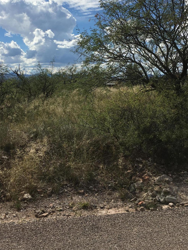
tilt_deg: +2.6
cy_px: 88
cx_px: 89
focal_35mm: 44
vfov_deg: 42.5
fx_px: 319
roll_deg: -1.2
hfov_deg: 32.9
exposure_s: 1/3497
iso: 25
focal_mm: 4.15
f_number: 2.2
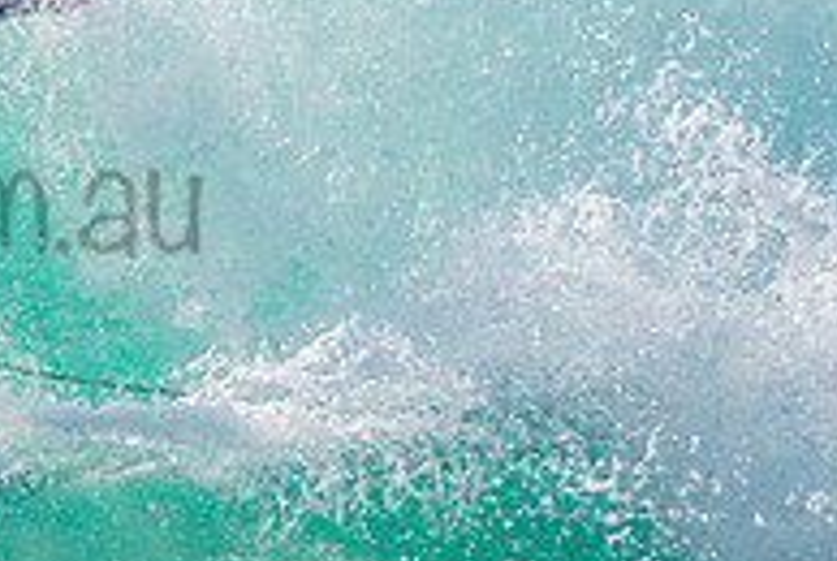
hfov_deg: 1.1
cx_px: -255
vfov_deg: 0.8
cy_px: 153
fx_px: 41750
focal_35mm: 1793
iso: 280
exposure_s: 1/2000
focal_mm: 400
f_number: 5.6
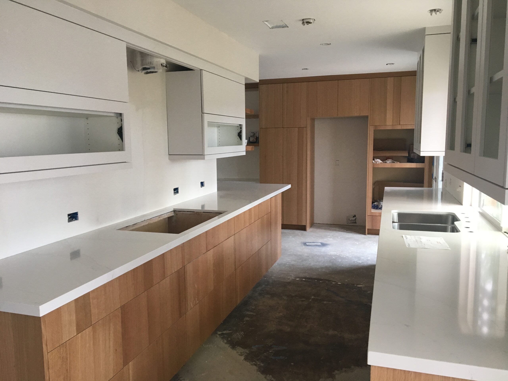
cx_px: 254
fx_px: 426
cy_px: 190
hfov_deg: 61.7
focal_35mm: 29
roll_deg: +0.9
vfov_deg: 48.2
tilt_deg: -8.2
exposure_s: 1/30
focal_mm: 4.15
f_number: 2.2
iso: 40
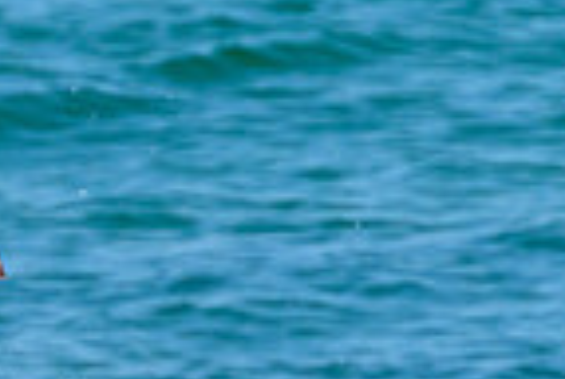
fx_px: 62955
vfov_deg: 0.3
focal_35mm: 4003
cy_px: 458
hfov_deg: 0.5
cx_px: -147
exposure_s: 1/2000
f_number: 11
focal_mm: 800
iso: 1250
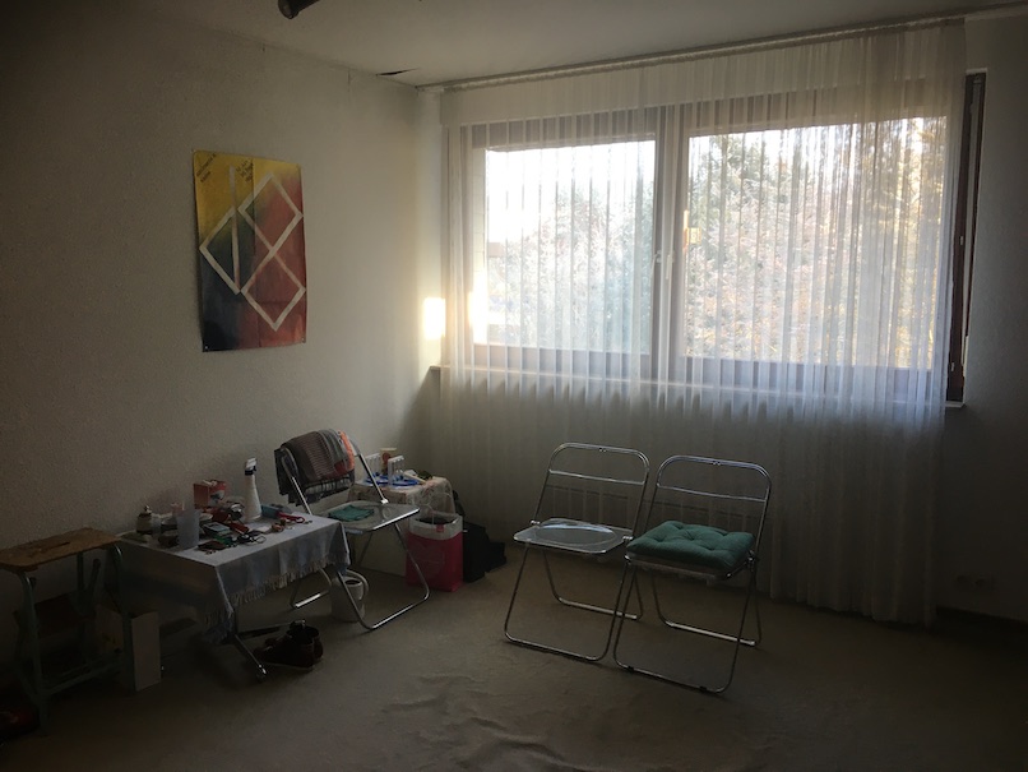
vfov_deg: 48.3
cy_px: 386
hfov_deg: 61.6
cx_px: 514
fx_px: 861
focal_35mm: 29
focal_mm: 4.15
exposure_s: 1/33
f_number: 2.2
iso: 25
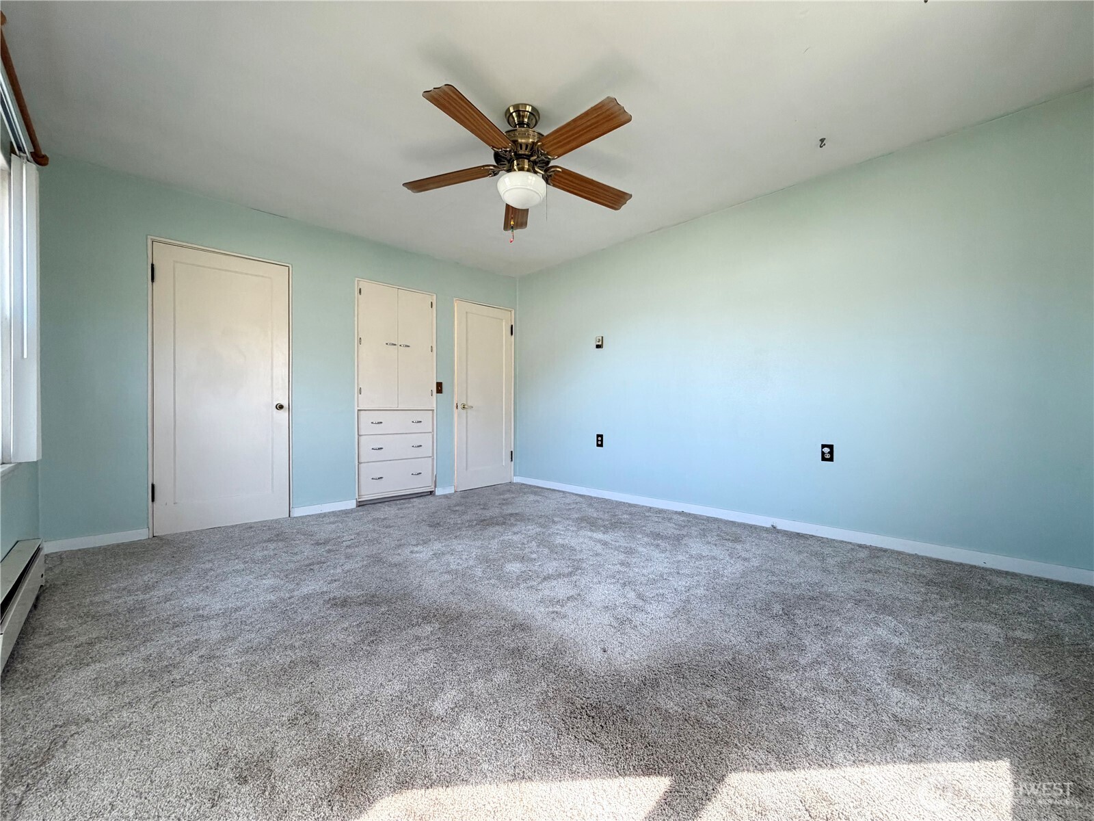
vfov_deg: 85.7
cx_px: 547
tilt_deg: +0.4
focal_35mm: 14
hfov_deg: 102.1
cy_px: 410
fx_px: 442
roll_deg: +0.4
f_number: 2.2
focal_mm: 2.22
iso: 200
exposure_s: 1/121
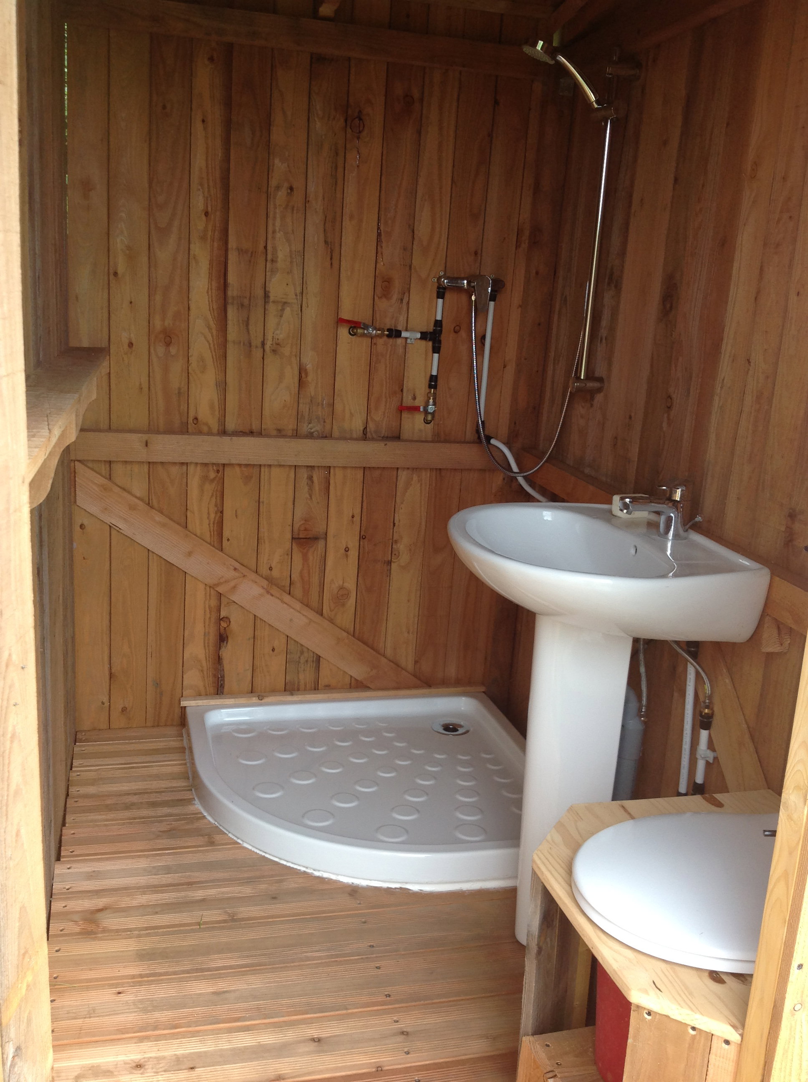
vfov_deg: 52.7
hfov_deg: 40.6
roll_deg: -1.7
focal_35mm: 35
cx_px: 404
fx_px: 1092
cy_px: 541
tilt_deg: -12.5
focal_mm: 4.28
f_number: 2.4
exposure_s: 1/134
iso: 50
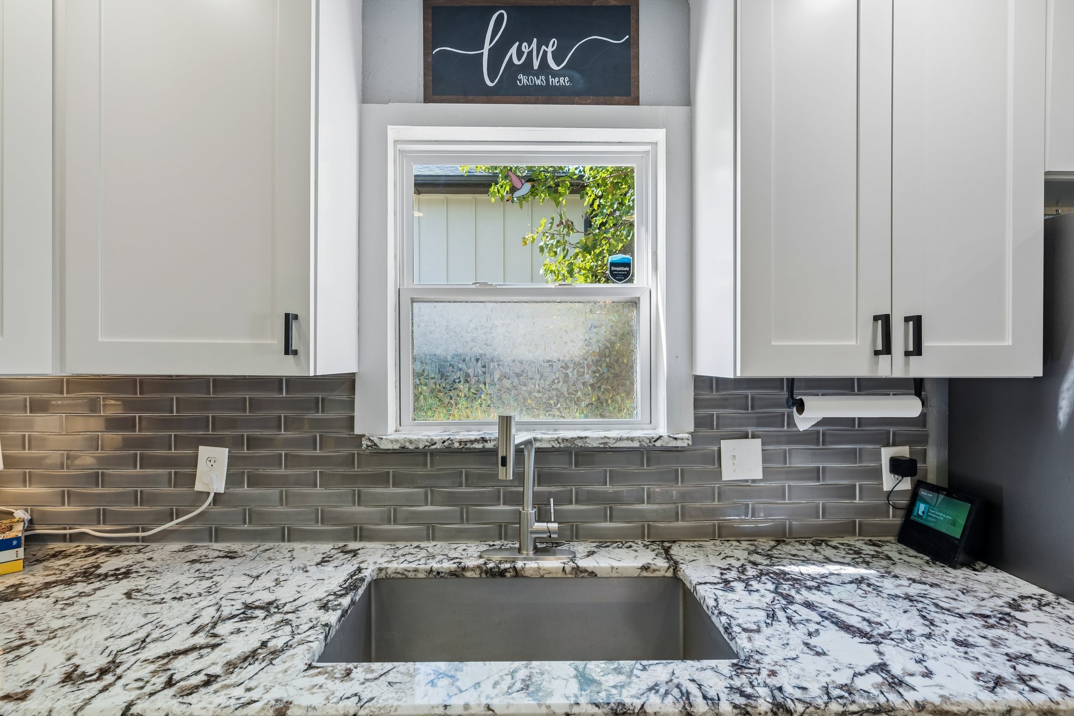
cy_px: 358
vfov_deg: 73.7
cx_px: 537
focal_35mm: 16
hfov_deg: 96.7
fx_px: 477
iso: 200
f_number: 8
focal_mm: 16
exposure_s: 1/10
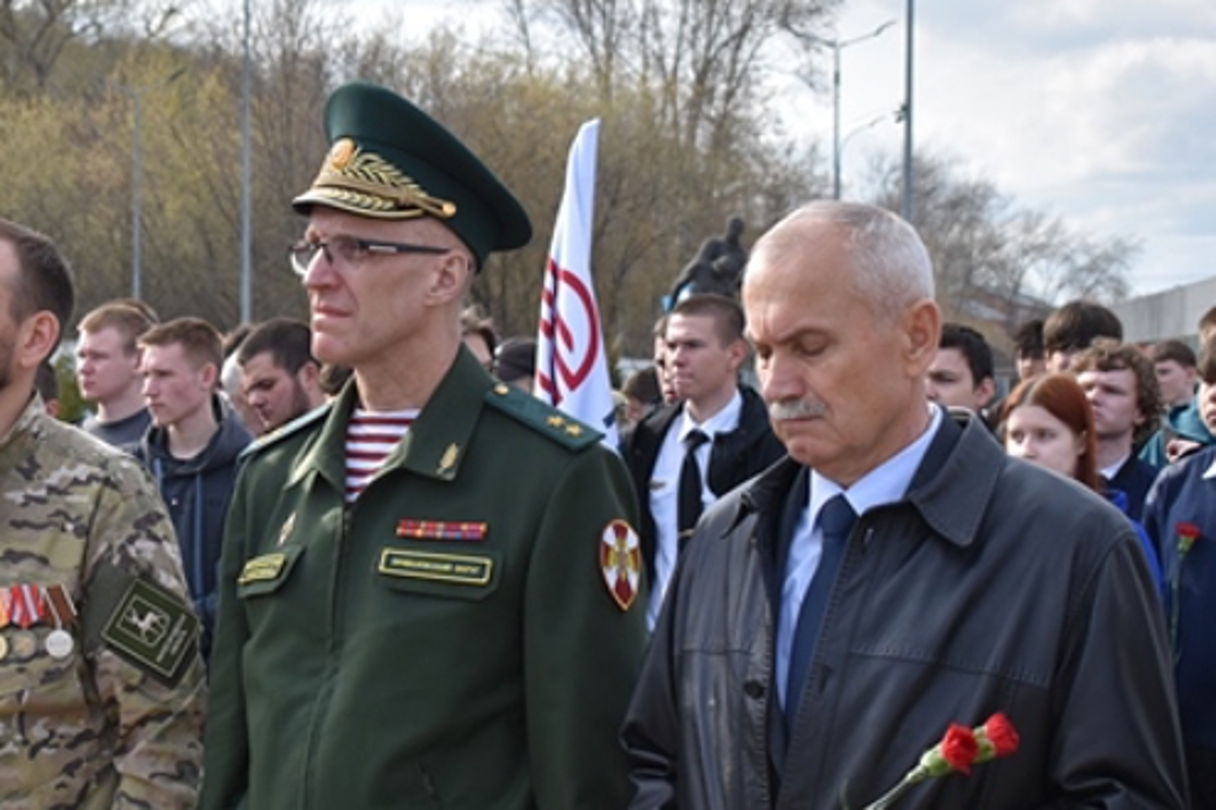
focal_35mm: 80
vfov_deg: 17.1
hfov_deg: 25.2
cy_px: 443
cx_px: 345
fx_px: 2693
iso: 400
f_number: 5.6
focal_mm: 35
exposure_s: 1/1600
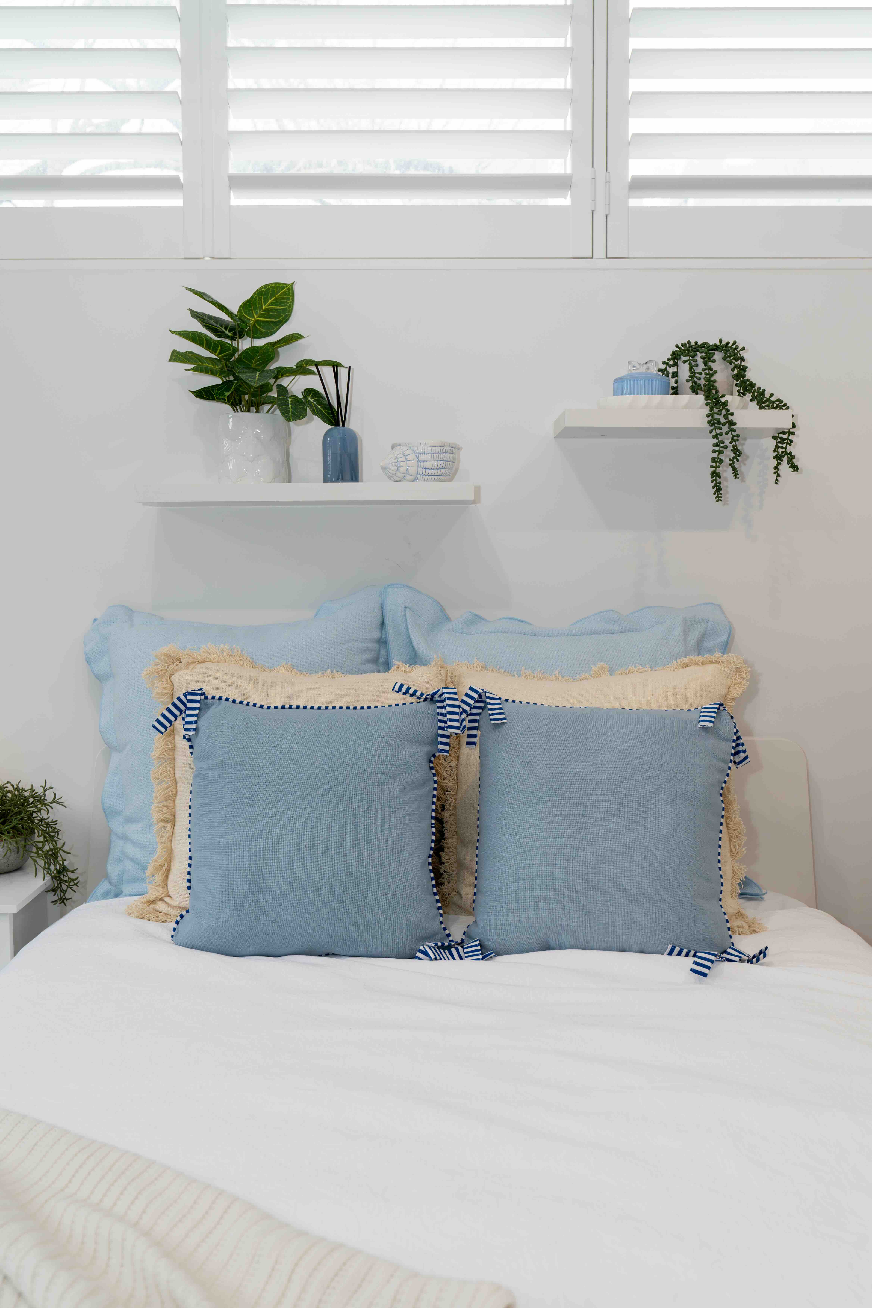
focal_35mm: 34
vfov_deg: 55.8
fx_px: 1235
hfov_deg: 38.9
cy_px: 654
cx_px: 436
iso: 1250
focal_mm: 34
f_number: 5
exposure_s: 1/160
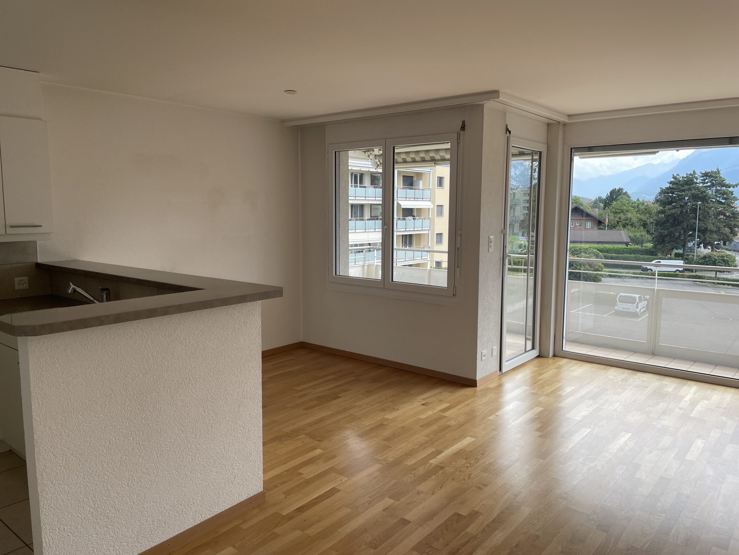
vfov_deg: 53.1
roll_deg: +0.1
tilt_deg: -6.8
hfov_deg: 67.3
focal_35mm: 26
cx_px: 370
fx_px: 555
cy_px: 278
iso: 32
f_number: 1.6
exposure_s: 1/479
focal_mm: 4.2
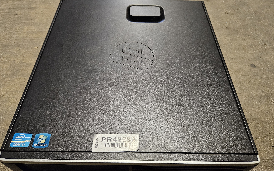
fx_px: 187
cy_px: 89
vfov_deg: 49.3
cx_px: 136
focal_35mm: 25
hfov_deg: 72.6
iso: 640
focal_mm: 5.4
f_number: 1.8
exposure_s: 1/50
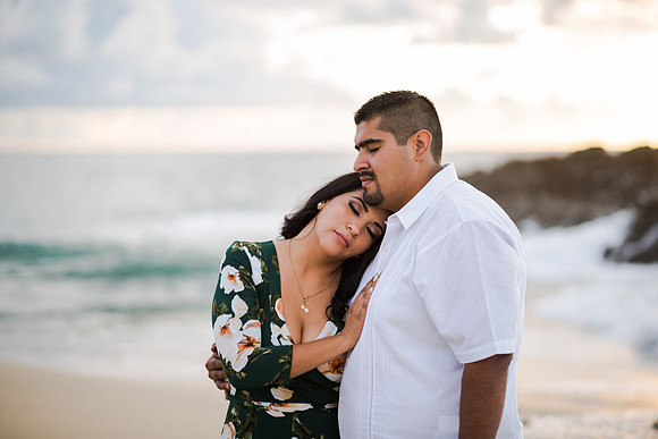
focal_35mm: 85
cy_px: 220
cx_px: 329
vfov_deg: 16.1
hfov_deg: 23.9
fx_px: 1554
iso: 64
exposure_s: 1/320
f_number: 1.8
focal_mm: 85
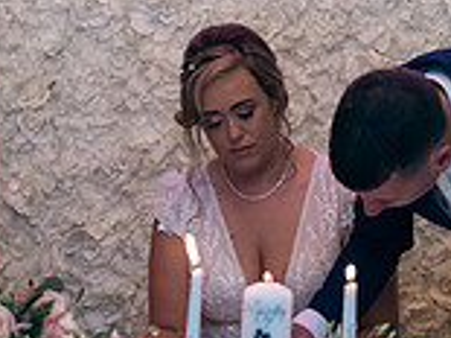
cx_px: 340
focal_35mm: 151
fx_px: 1966
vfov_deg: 9.8
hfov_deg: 13.0
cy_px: 45
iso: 640
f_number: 3.5
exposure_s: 1/160
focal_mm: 42
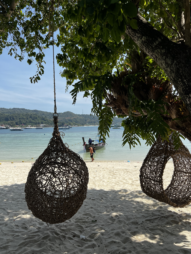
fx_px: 191
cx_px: 96
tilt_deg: -0.2
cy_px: 127
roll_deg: +1.5
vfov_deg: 67.3
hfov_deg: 53.1
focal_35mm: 26
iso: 50
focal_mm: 5.7
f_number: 1.5
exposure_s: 1/4444
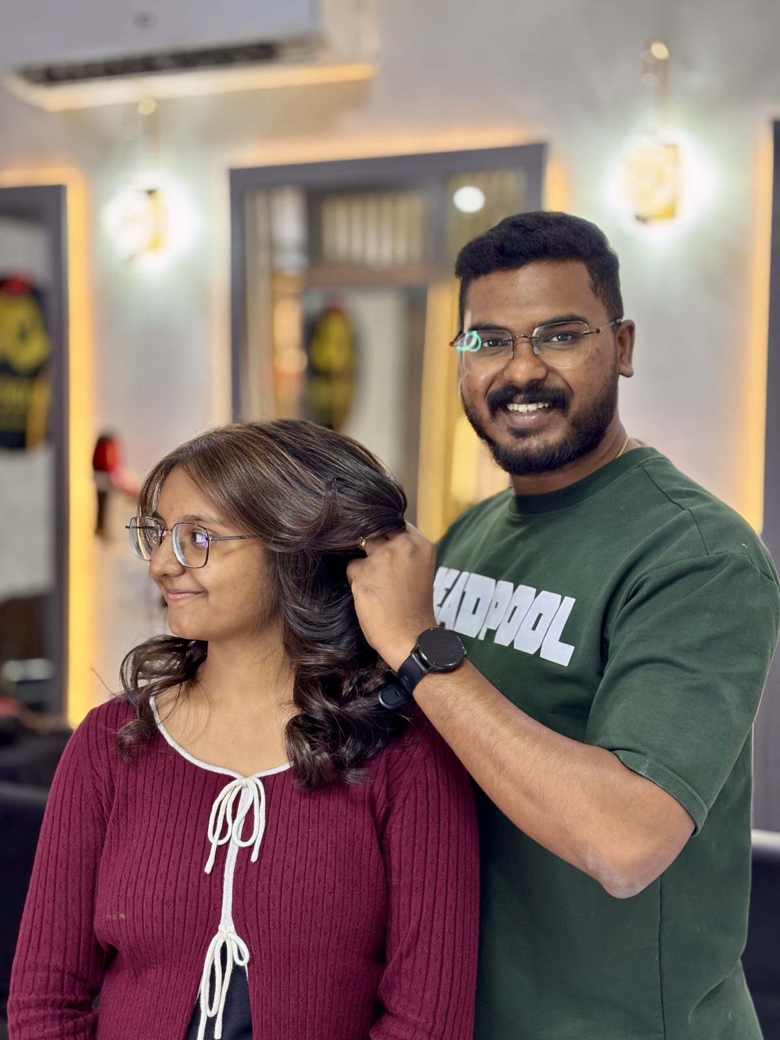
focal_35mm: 52
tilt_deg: -3.8
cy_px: 520
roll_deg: -1.2
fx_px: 1562
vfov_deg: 36.8
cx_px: 390
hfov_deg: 28.0
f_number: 1.6
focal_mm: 5.96
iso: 125
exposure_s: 1/50
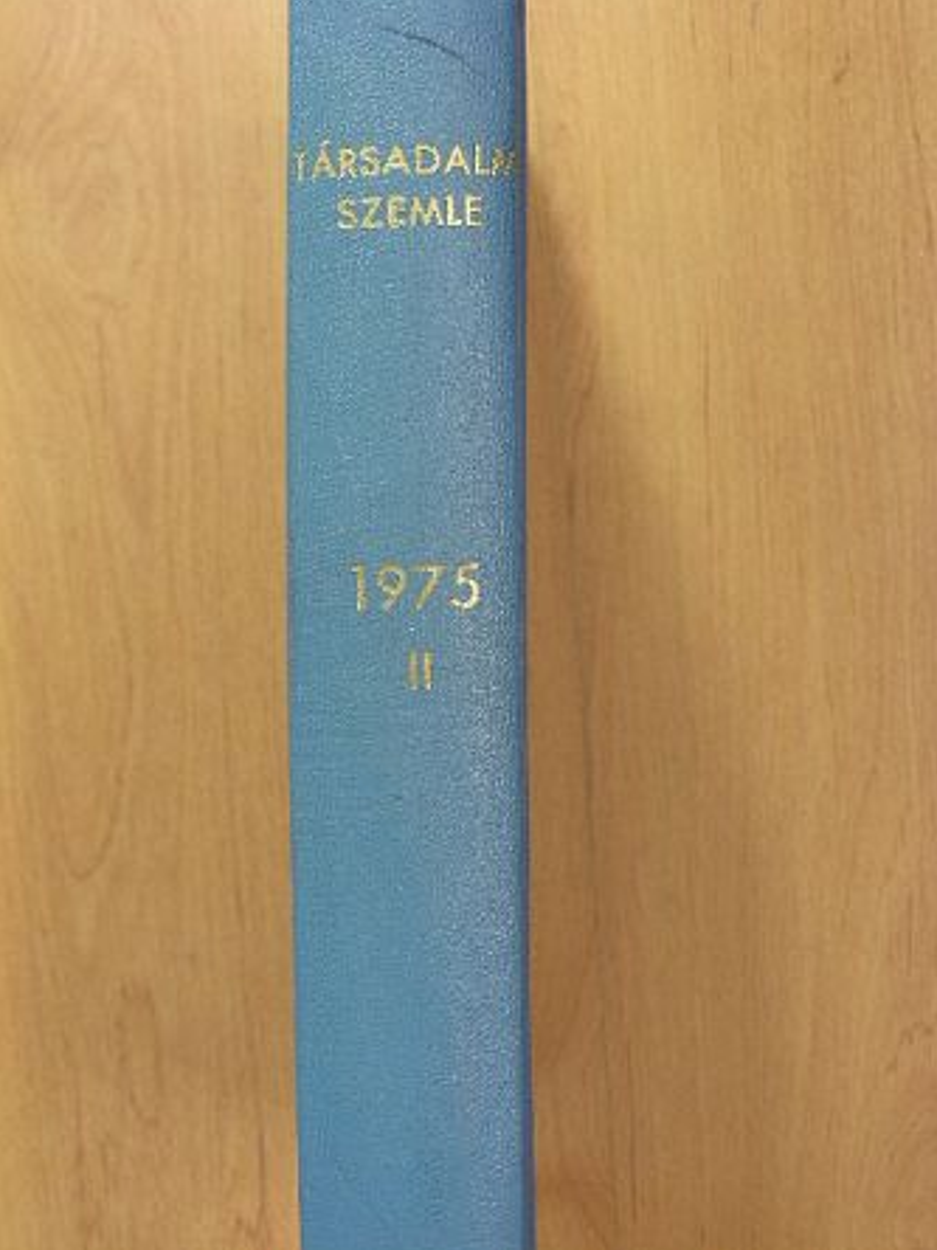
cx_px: 476
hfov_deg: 29.7
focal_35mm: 49
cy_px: 624
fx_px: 1768
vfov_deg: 38.9
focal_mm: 8
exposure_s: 1/16.1
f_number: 3.5
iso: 100
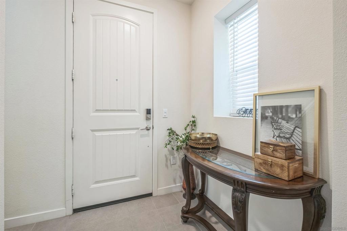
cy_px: 116
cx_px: 174
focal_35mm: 15
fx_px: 145
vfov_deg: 77.3
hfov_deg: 100.4
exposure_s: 1/9
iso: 320
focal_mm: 10
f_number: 8
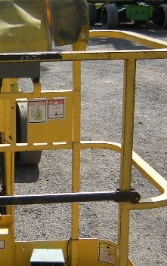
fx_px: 625
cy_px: 150
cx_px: -25
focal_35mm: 86
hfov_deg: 14.8
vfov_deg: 24.1
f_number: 5.6
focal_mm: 4.7
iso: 64
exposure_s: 1/232
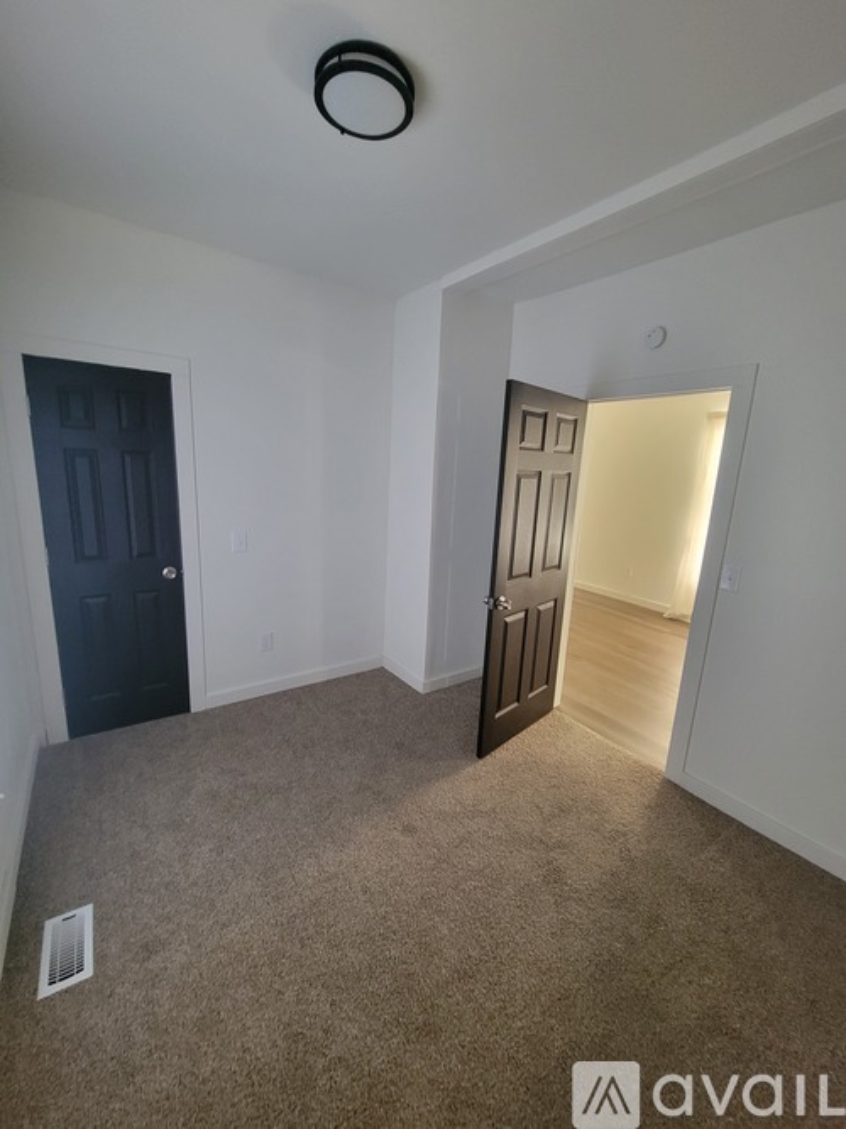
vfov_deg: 106.2
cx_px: 423
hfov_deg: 89.9
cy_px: 564
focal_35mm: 13
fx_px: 424
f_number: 2.2
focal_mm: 2.2
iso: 500
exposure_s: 1/30
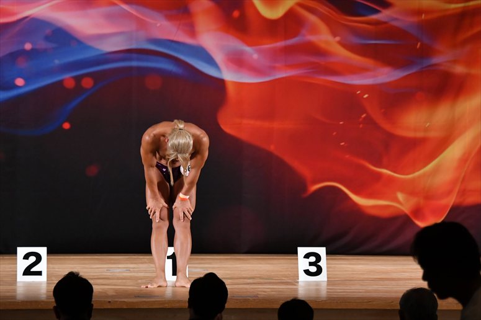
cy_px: 160
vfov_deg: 6.8
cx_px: 240
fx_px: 2698
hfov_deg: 10.2
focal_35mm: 202
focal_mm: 135
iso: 3200
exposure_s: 1/400
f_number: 5.6
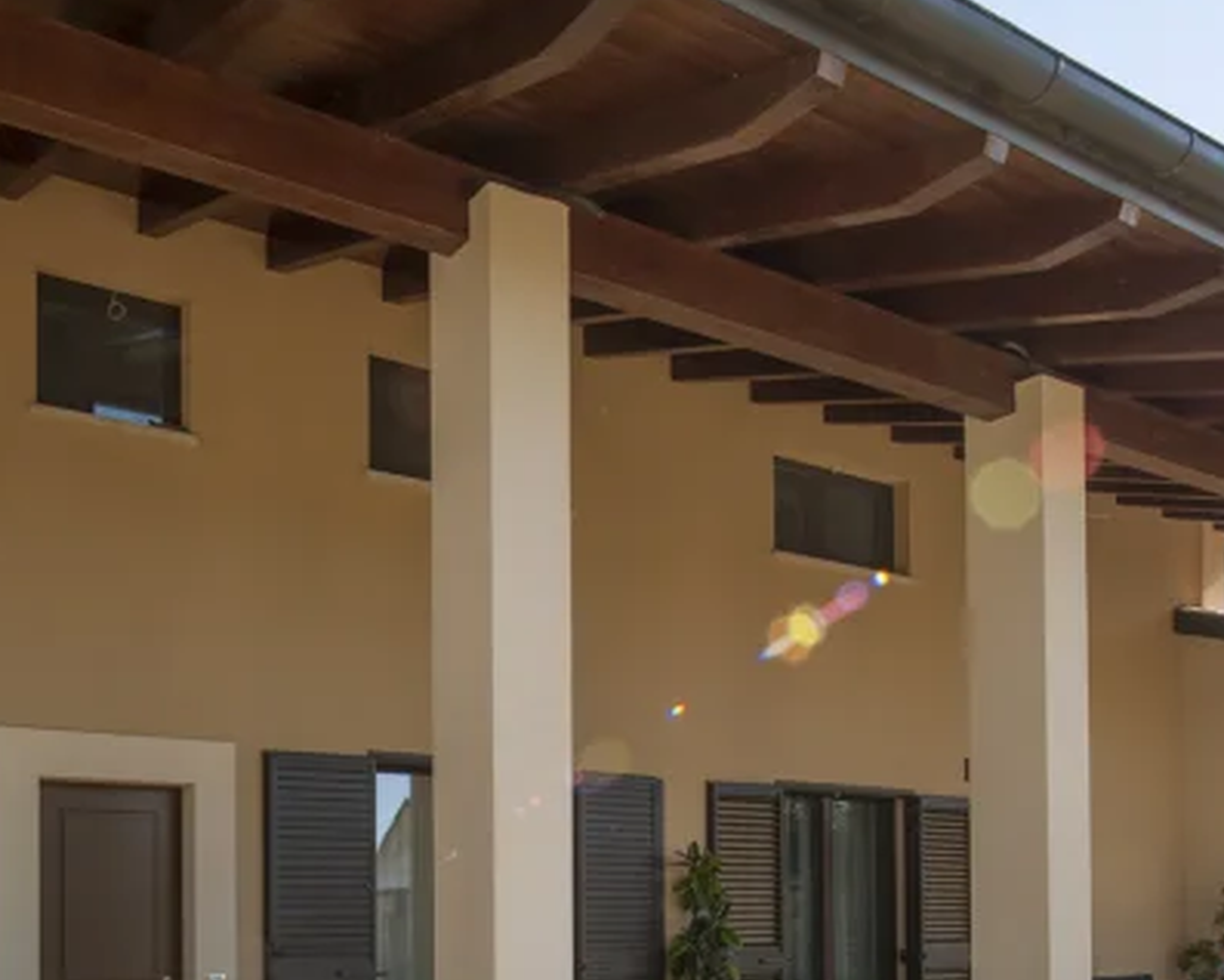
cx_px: 382
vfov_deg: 40.2
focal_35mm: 34
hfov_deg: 51.6
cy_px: 880
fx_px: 1232
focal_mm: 16
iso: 200
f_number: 13
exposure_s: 1/125
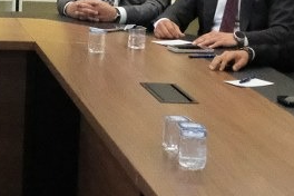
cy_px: -122
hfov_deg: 15.4
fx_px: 1029
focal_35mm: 126
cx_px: -106
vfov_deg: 10.4
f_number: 5.6
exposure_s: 1/900
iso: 25600
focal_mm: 17
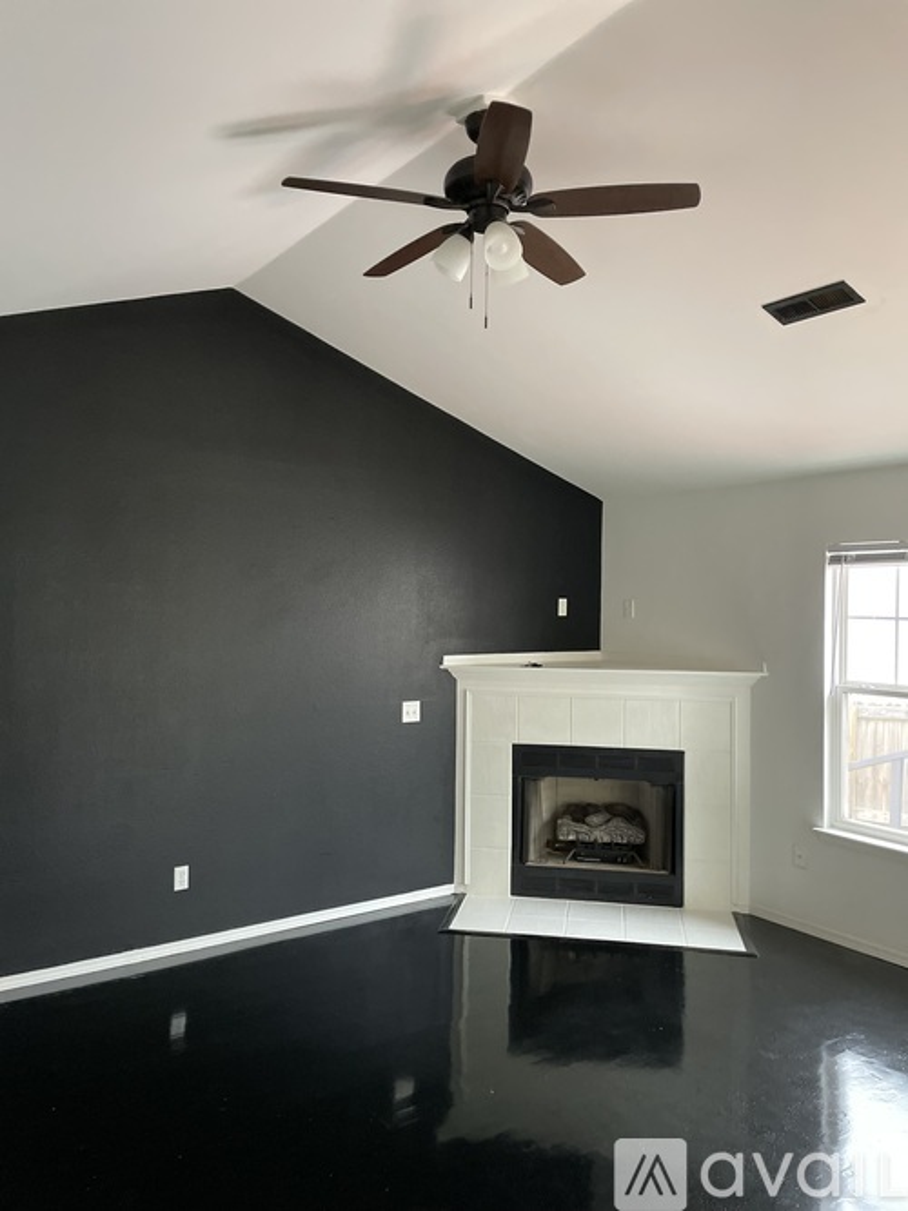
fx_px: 910
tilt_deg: +1.9
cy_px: 606
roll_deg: -0.9
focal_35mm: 26
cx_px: 454
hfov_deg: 53.0
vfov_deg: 67.3
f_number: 1.6
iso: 500
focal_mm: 4.2
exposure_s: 1/47
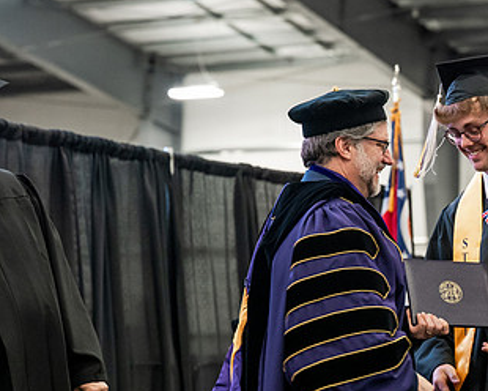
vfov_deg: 11.3
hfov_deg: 13.9
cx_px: 455
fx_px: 1979
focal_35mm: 137
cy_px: 250
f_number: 4
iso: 4000
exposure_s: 1/200
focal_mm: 78
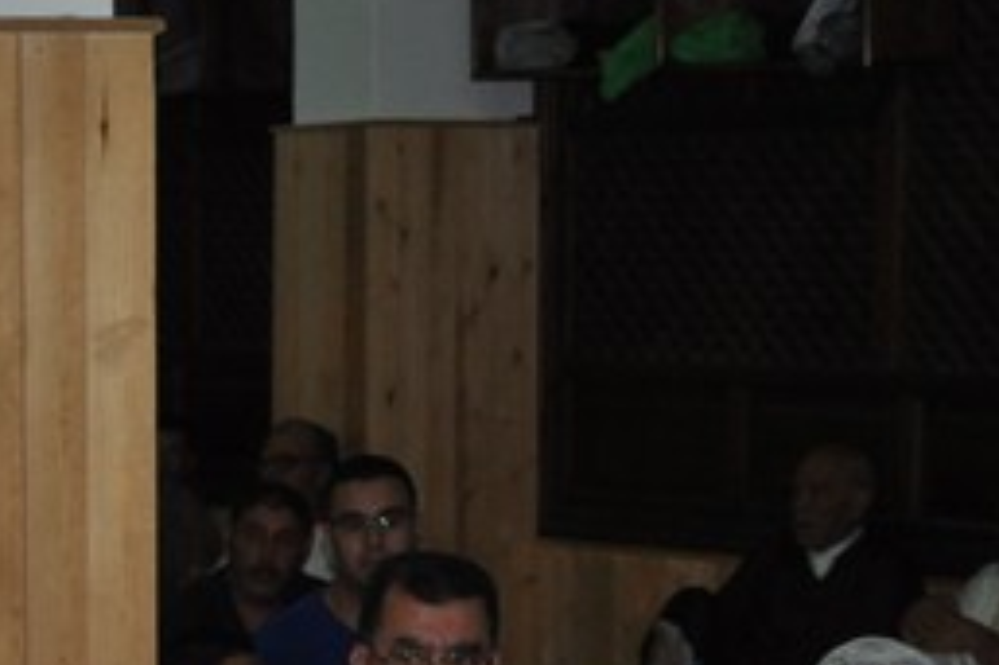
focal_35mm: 142
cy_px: 799
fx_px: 3938
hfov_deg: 14.1
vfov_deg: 9.5
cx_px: -105
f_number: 4.8
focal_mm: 38
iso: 800
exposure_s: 1/60
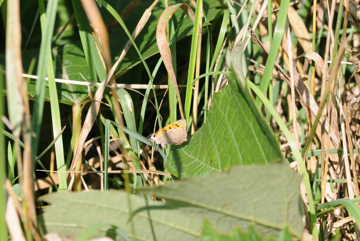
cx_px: 180
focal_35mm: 158
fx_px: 1576
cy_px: 120
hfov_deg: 13.0
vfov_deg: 8.7
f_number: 9
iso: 320
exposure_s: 1/500
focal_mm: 105
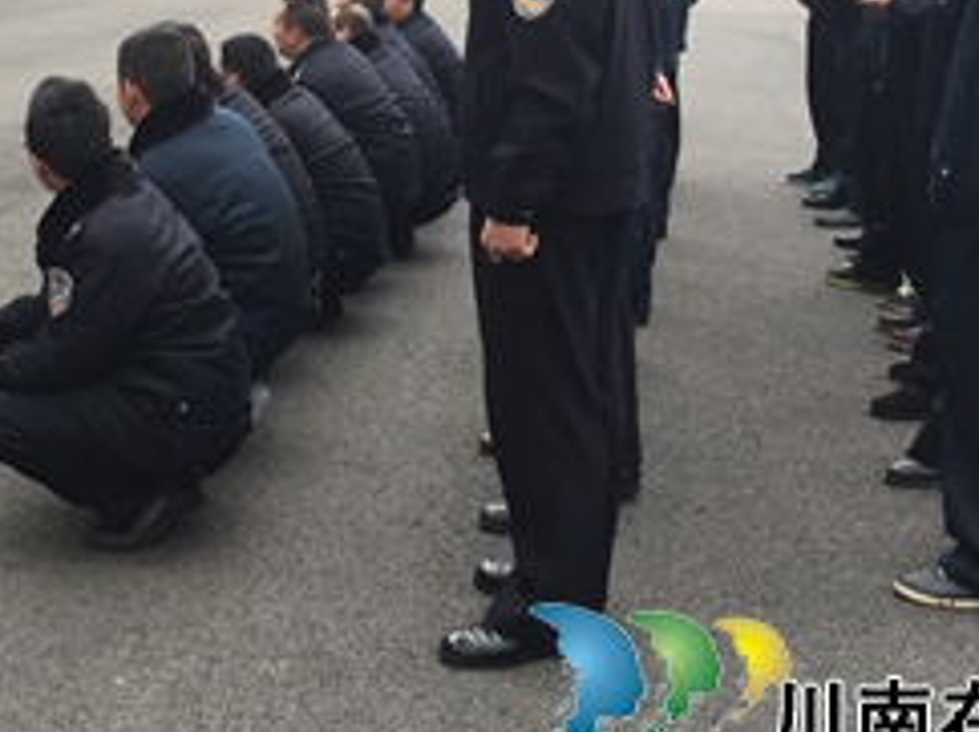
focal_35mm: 60
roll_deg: -1.1
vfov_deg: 23.9
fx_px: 1695
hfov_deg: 31.5
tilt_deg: -6.1
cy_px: 119
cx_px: 222
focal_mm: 4.15
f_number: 2.2
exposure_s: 1/100
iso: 40
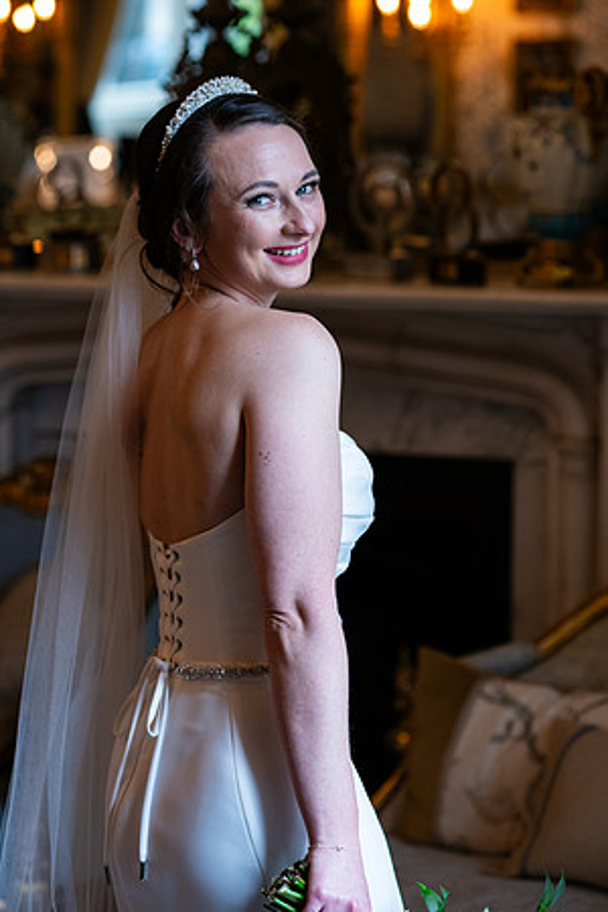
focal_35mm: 100
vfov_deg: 20.4
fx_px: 2533
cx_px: 304
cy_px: 456
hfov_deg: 13.7
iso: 400
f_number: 3.5
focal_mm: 100
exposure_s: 1/160
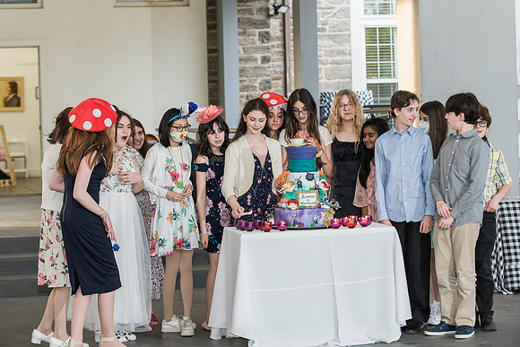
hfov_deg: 19.2
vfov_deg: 12.9
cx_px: 253
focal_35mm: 106
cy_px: 172
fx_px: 1535
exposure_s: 1/160
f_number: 4
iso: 1000
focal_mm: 102
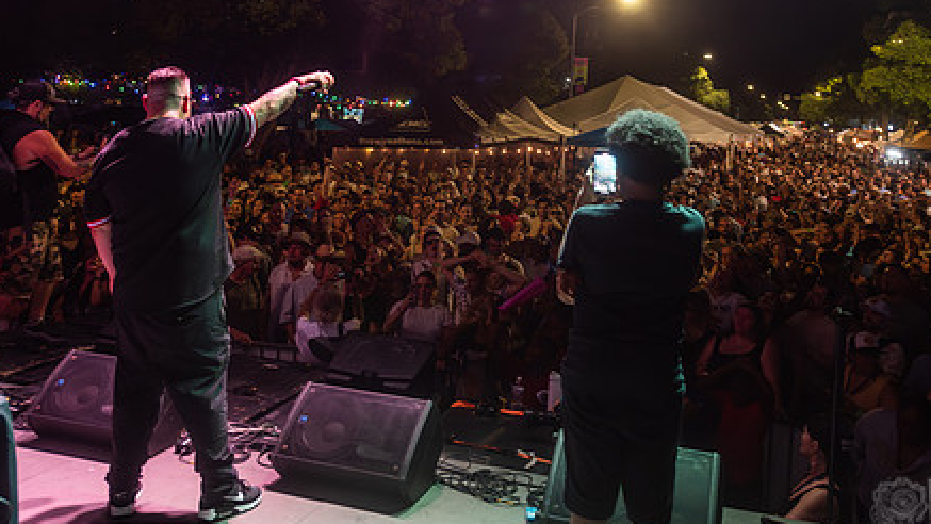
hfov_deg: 55.3
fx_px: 889
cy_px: 109
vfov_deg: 32.0
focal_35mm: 36
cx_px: 483
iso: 2000
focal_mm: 24
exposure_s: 1/160
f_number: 4
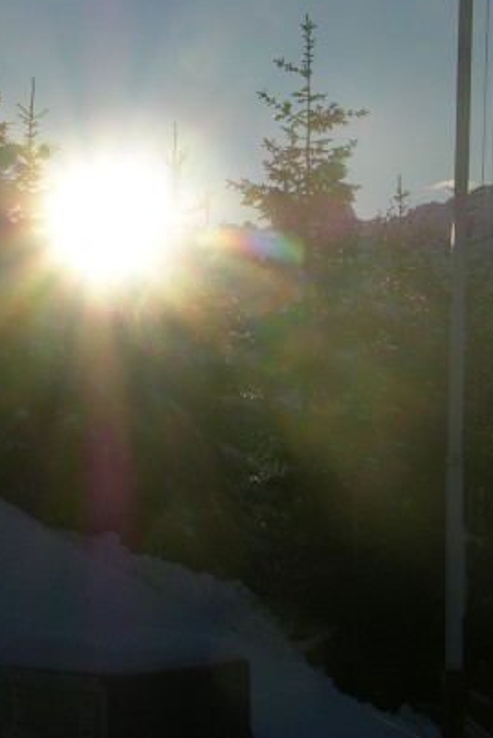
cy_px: 238
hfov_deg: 12.6
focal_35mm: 107
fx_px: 2196
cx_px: -24
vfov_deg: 19.0
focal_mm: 13.7
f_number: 7.7
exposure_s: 1/613
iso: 50
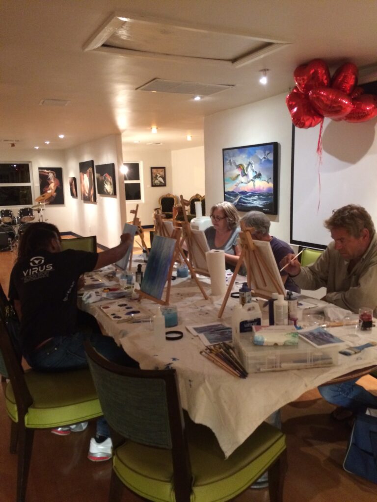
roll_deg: +2.3
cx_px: 188
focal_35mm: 29
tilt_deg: -12.6
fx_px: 421
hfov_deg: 48.2
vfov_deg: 61.7
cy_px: 251
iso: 320
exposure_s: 1/20
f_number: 2.2
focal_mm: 4.15
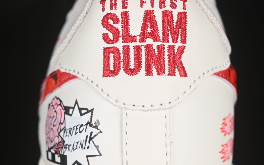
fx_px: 828
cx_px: 143
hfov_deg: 18.1
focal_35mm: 115
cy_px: 128
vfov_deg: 11.4
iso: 160
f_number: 7.1
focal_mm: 50
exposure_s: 1/80
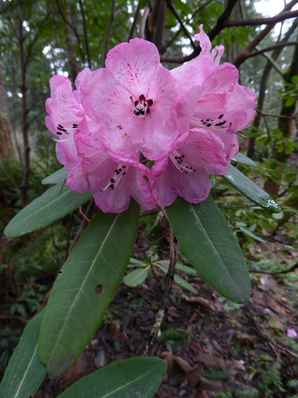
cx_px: 149
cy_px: 199
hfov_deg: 54.9
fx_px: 287
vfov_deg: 69.4
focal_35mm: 25
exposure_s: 1/60
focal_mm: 4.3
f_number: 3.3
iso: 125
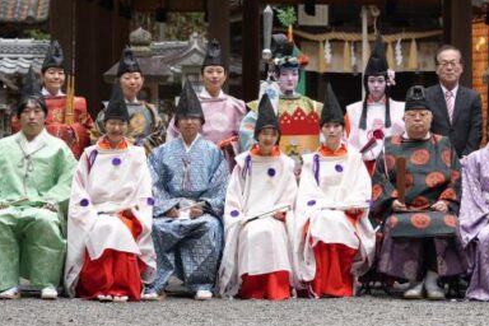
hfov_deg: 11.3
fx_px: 2445
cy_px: 79
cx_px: 446
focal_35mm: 180
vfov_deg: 7.6
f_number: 4
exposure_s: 1/160
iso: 100
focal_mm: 90
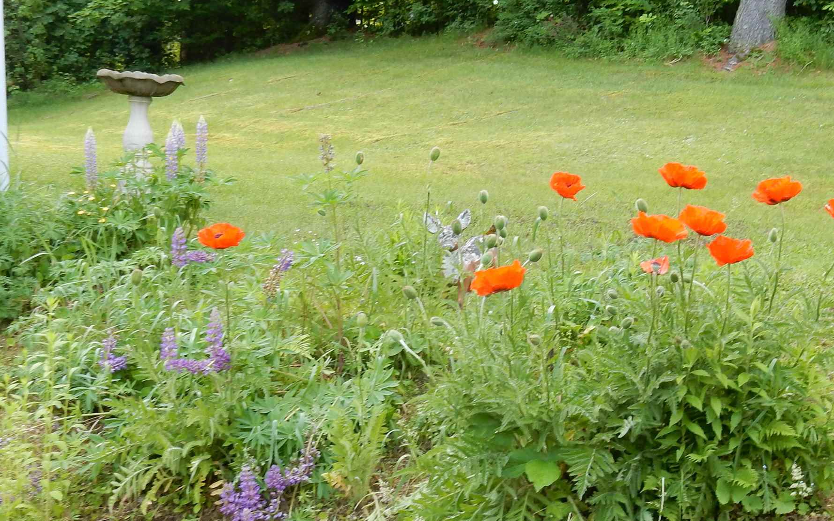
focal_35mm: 66
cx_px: 586
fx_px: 1500
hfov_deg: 30.7
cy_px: 336
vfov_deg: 19.7
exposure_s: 1/40
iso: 125
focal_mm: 6.4
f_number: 4
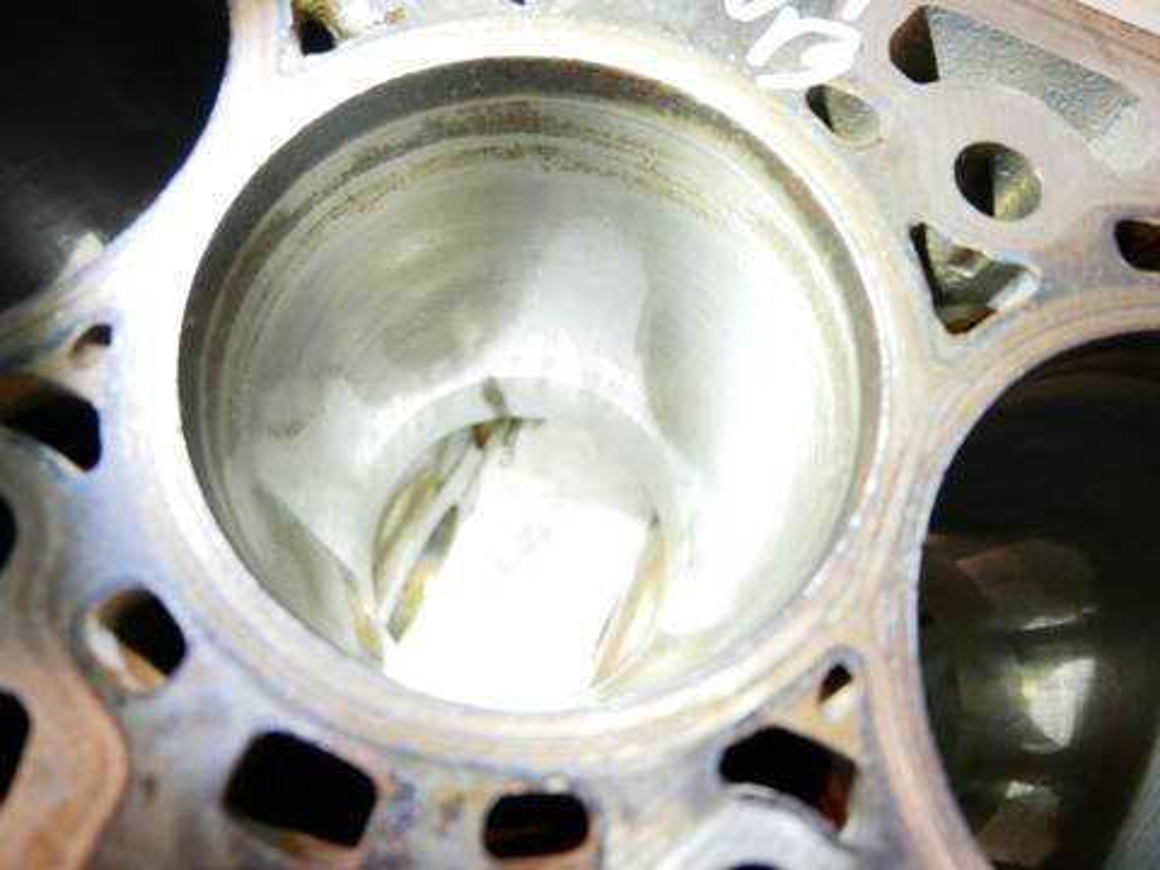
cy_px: 435
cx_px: 580
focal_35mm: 24
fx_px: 804
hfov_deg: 71.6
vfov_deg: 56.8
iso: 800
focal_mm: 12
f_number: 3.5
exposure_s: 1/60
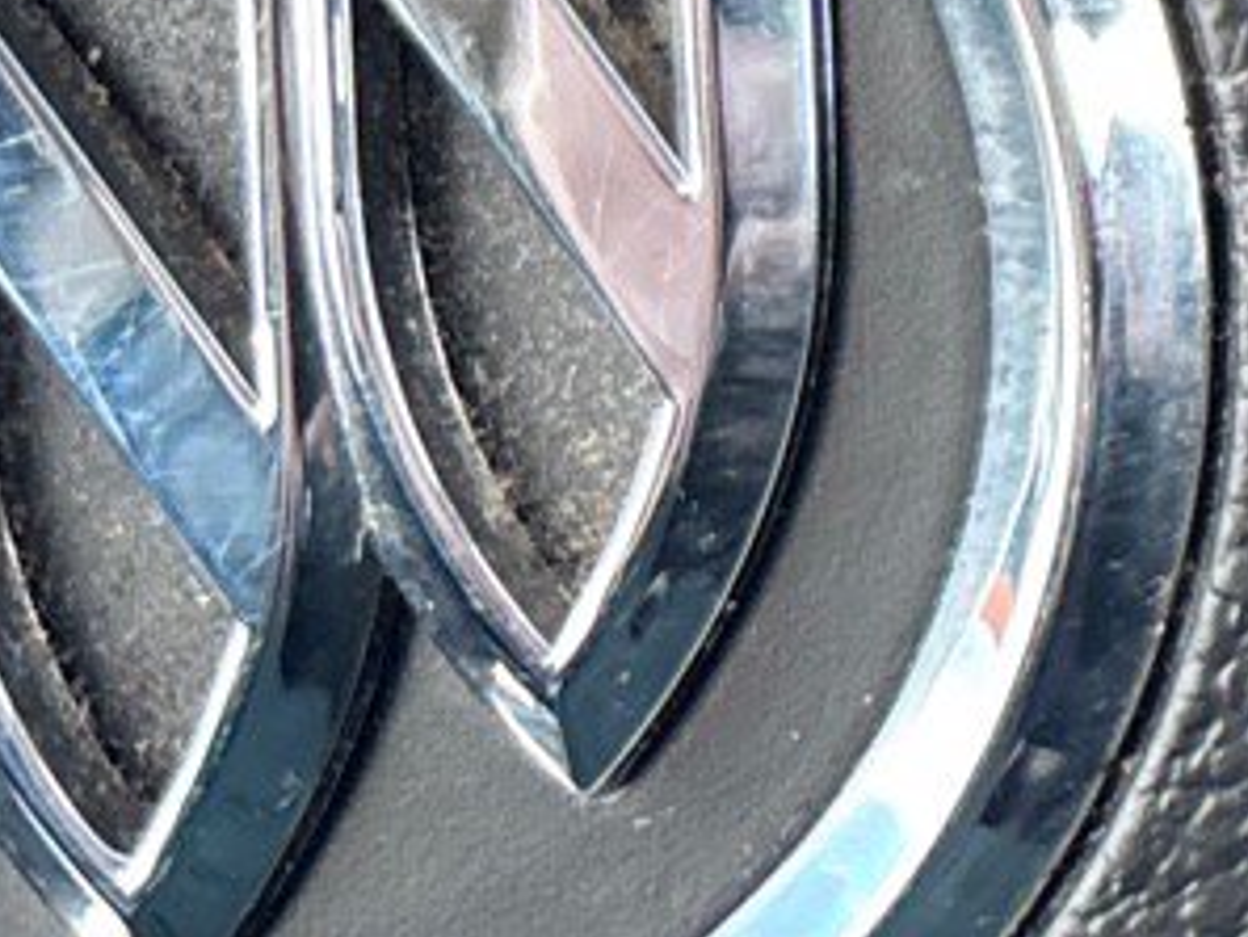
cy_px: -370
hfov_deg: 11.7
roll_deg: +1.2
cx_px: 2950
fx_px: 5049
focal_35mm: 140
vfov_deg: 10.3
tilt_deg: -30.6
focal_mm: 5.96
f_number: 1.6
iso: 100
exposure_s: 1/121
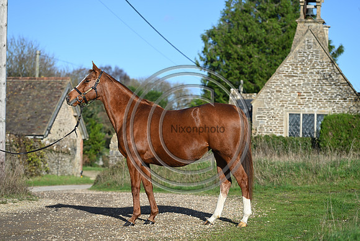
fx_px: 980
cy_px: 120
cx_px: 180
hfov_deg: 20.8
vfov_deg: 14.0
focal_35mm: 98
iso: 100
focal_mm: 98
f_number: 3.5
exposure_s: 1/1250
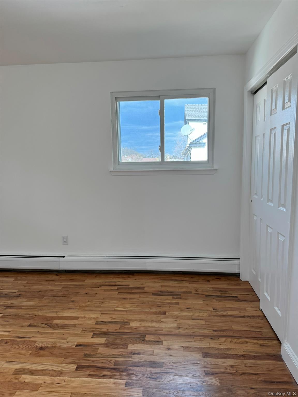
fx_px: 275
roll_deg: -1.4
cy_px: 198
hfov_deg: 56.8
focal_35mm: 24
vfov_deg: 71.6
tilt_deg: -5.8
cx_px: 149
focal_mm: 6.76
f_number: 1.78
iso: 100
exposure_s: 1/156
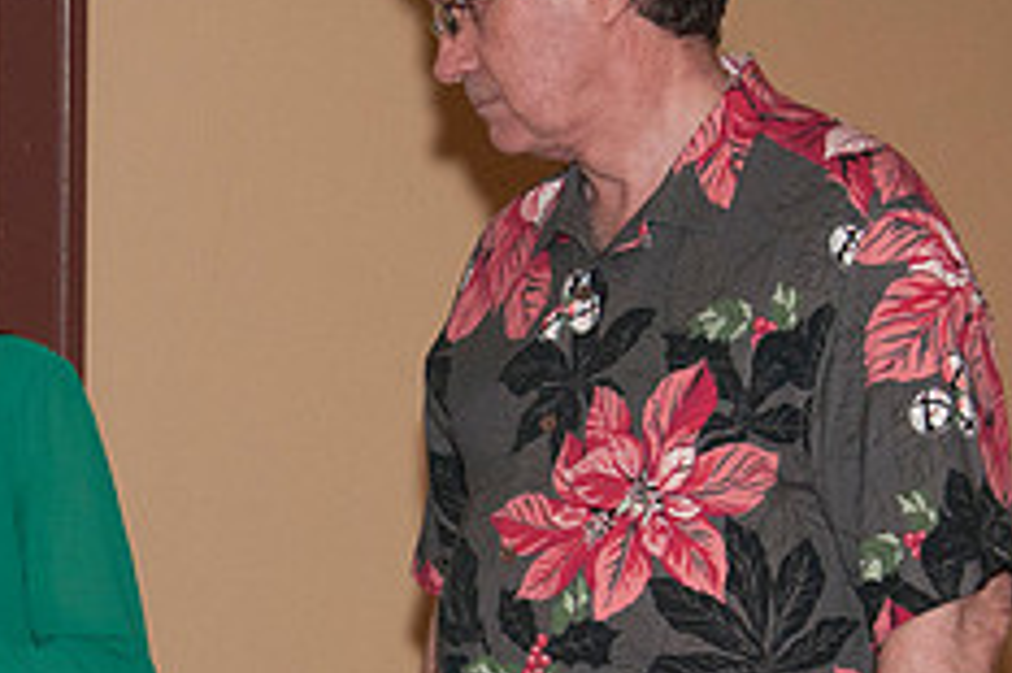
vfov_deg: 8.2
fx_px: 4719
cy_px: 458
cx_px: 91
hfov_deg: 12.1
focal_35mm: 168
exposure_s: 1/80
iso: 800
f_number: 5.6
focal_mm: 45
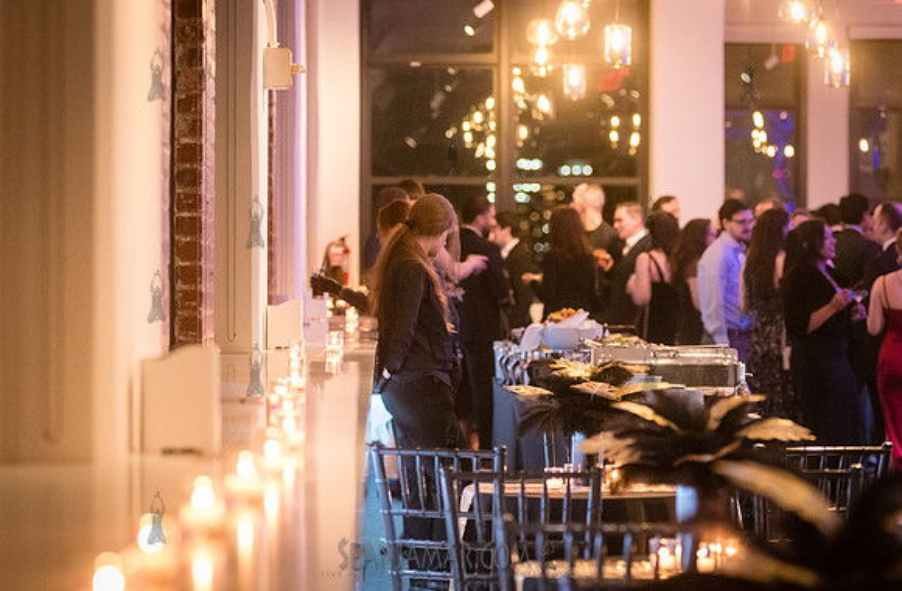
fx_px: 3186
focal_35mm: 128
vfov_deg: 10.6
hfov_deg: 16.1
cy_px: 338
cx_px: 392
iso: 8000
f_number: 3.5
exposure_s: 1/160
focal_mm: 112
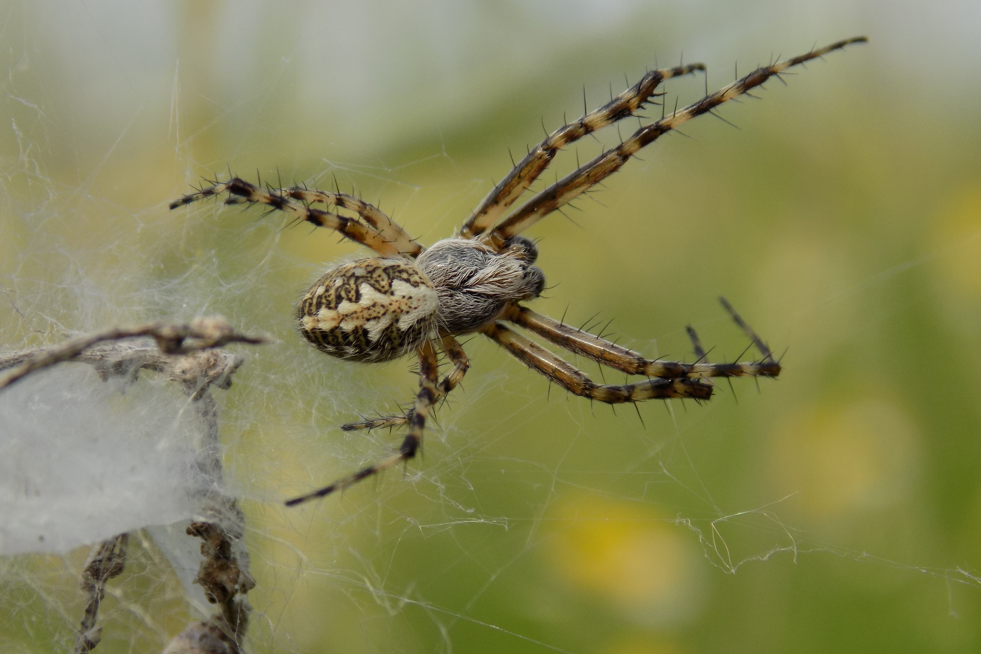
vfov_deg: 11.1
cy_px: 297
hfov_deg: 16.7
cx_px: 491
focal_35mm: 123
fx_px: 3351
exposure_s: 1/400
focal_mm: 20.9
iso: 80
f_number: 4.8
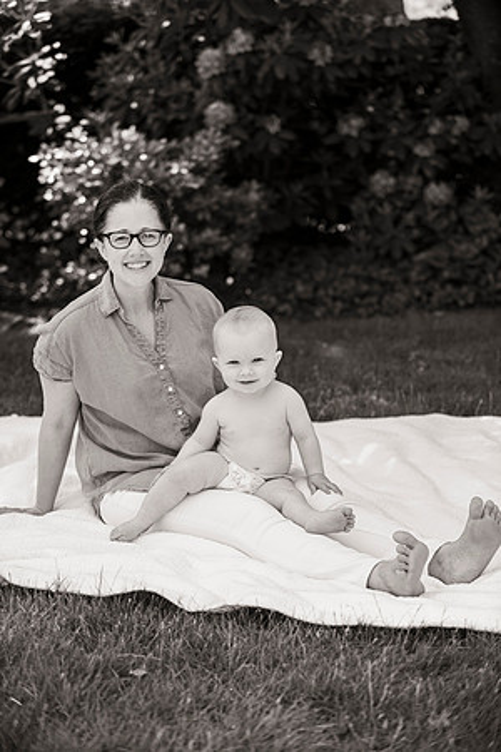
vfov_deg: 26.0
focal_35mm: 78
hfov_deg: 17.5
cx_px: 250
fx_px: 1628
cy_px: 376
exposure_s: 1/640
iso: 400
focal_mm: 78
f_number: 3.5
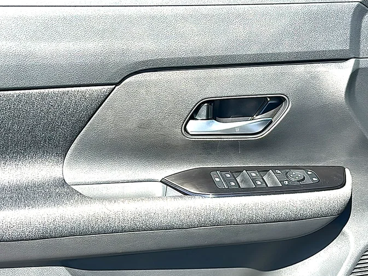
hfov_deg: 39.7
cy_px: 142
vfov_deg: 30.3
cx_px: 191
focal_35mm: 48
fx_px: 510
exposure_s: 1/1172
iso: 80
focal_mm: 6.86
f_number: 1.78
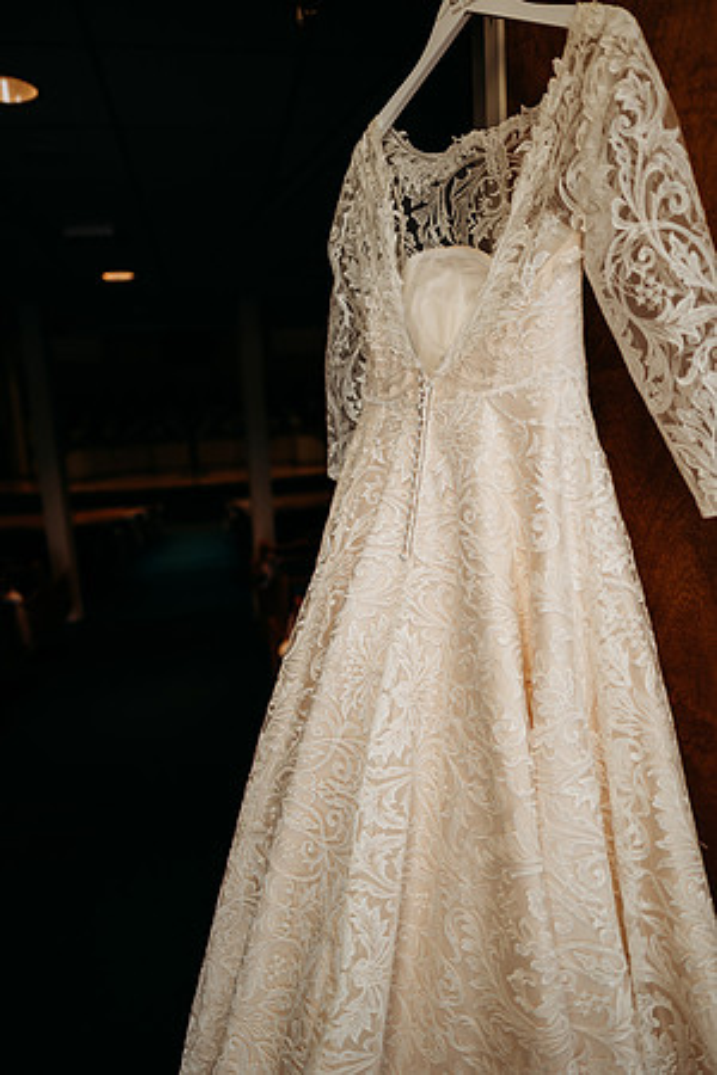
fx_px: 717
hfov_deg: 53.1
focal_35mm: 24
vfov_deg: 73.7
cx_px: 358
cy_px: 538
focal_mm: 24
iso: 400
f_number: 1.8
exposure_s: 1/200
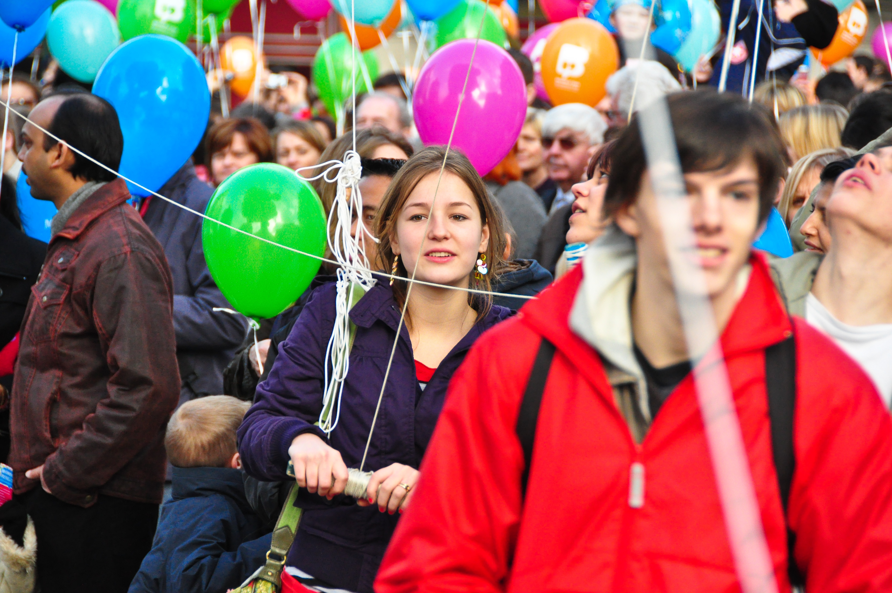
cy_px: 296
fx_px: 5011
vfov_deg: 6.8
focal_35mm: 202
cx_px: 446
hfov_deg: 10.2
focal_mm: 135
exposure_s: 1/1000
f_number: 6.3
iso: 1600
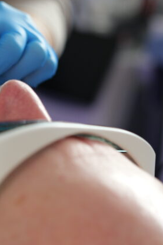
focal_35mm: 128
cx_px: -26
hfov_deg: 10.5
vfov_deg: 15.8
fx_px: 870
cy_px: 29
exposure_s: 1/160
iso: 640
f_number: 2.8
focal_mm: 52
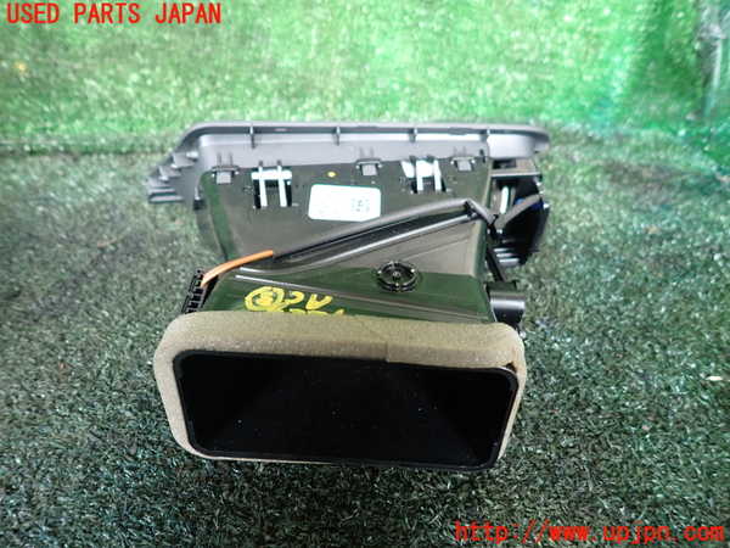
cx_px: 365
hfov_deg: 69.4
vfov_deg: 54.9
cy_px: 274
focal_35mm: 25
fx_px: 527
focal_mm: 4.5
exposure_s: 1/60
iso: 200
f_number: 2
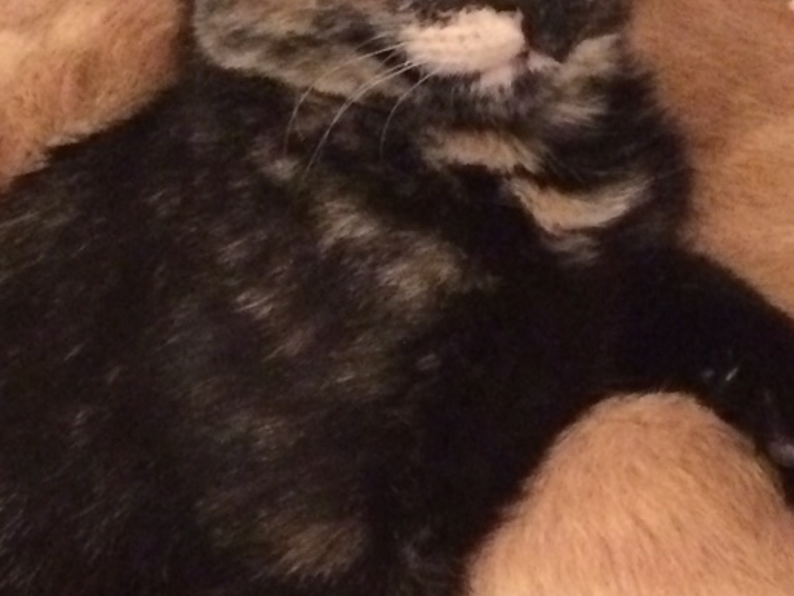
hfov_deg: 17.1
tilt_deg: -52.0
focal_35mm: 115
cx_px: 251
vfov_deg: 12.8
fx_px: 2638
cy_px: 533
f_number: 2.2
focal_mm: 4.15
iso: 500
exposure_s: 1/15
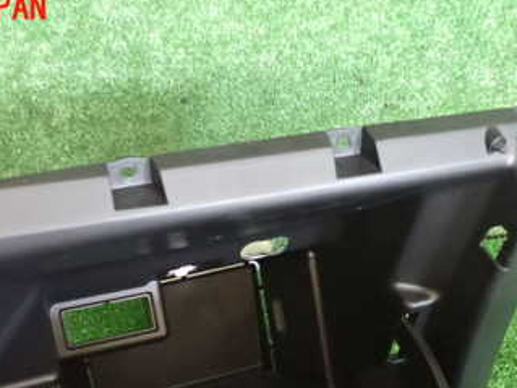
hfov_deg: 40.4
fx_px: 702
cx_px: 238
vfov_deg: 29.5
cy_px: 354
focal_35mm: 47
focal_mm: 4.5
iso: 1600
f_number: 2
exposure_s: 1/30
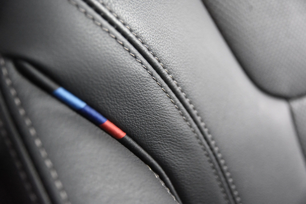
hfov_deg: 35.1
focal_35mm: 57
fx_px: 484
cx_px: 153
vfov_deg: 23.8
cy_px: 102
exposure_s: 1/60
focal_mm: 38
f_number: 3.5
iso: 8000
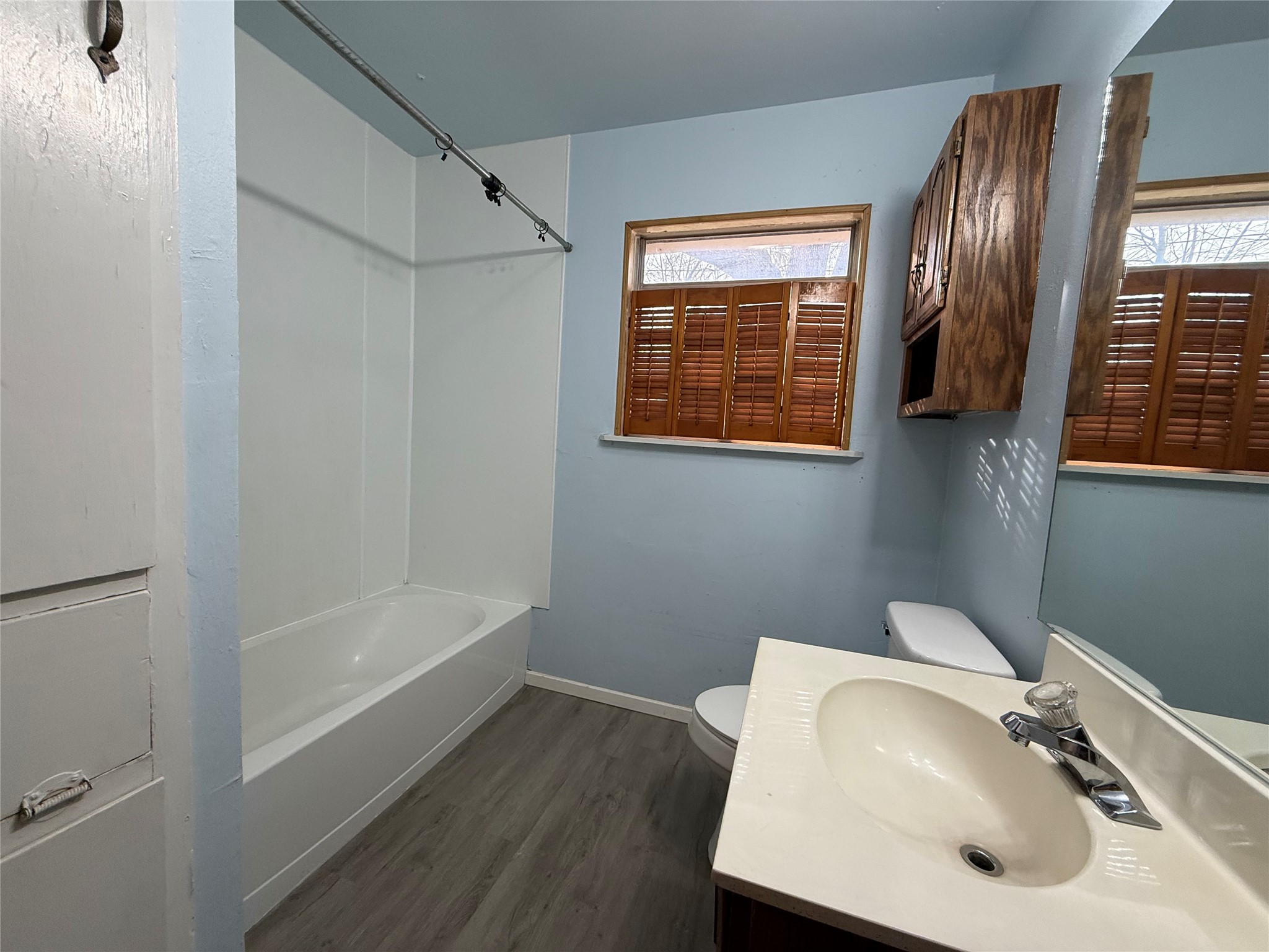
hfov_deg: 102.1
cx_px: 634
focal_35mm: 14
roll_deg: -4.4
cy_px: 476
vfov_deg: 85.7
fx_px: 513
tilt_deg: -5.3
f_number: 2.2
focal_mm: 2.22
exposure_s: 1/120
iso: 200
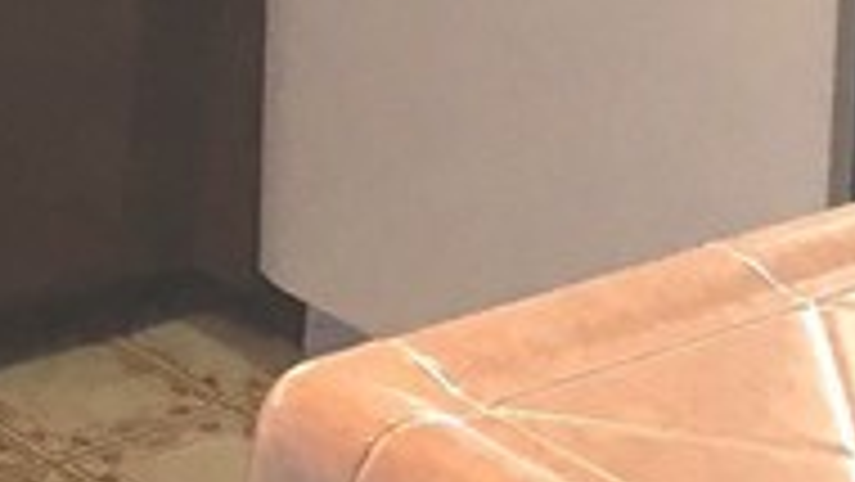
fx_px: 3855
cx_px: 122
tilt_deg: -11.0
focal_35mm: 170
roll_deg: -5.0
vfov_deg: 6.8
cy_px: -581
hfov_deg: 12.6
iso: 25
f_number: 2.2
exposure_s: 1/40
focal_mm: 4.15
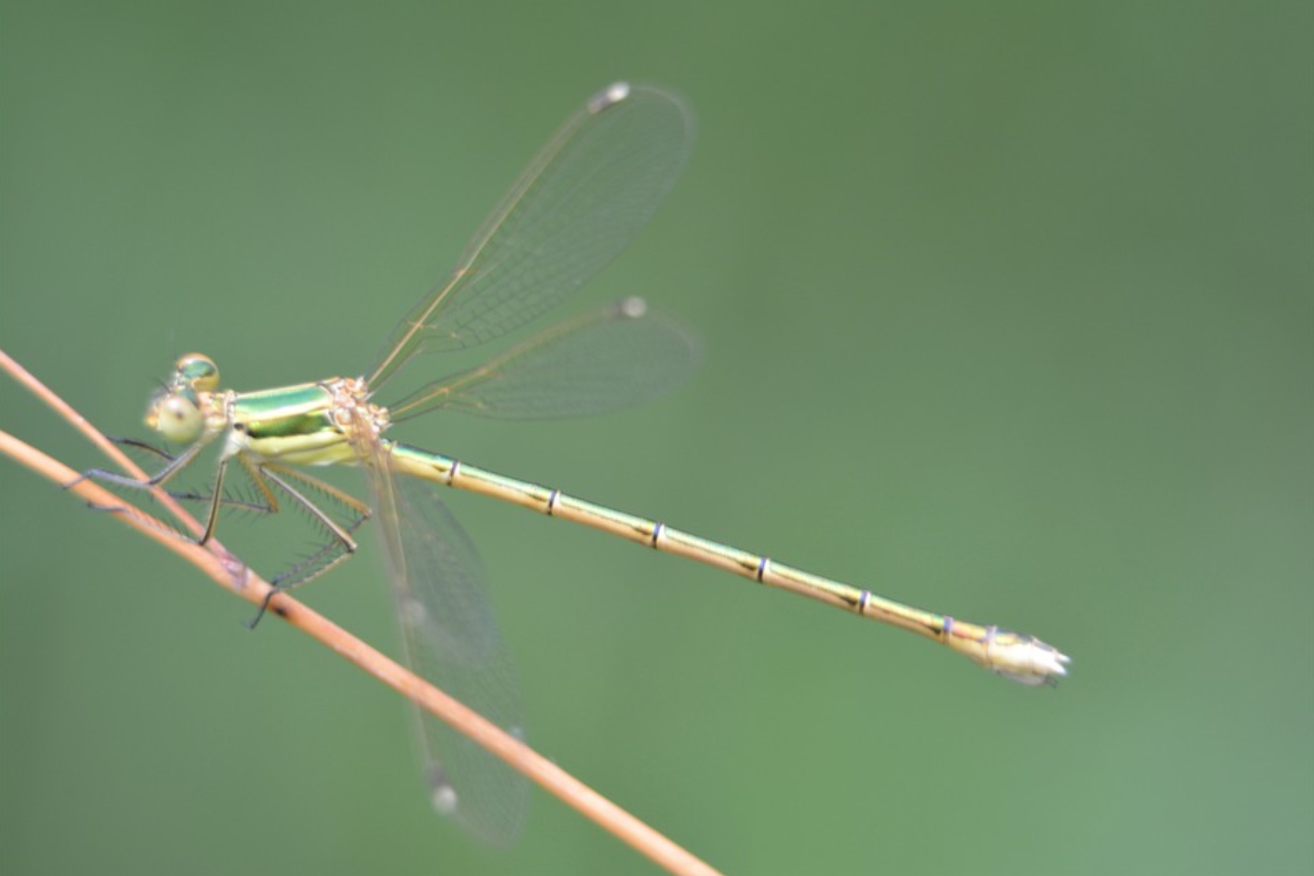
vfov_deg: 4.6
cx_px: 658
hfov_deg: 6.8
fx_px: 10984
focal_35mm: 301
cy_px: 437
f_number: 5.6
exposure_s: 1/125
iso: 400
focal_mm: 200
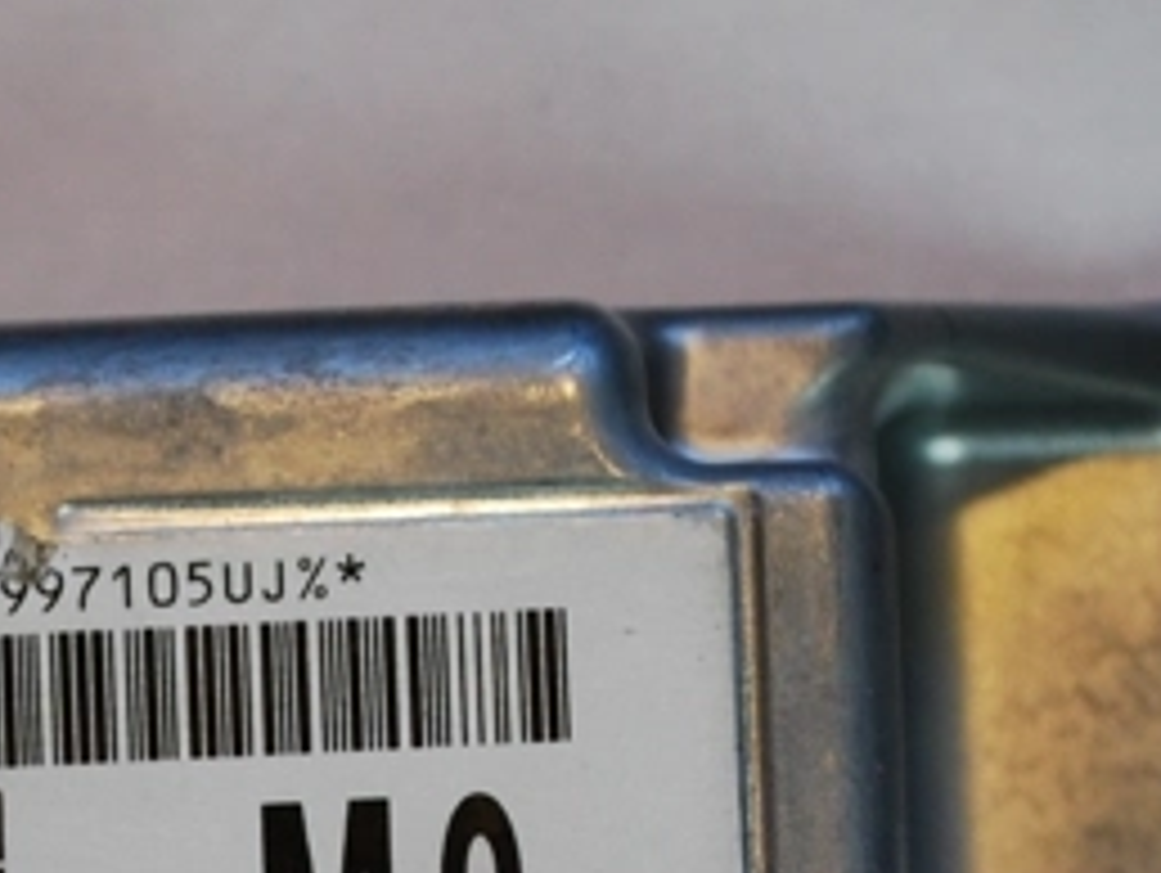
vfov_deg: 5.9
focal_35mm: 248
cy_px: 1262
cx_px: -110
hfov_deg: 7.9
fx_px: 8326
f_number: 5.3
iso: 320
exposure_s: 1/30
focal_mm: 44
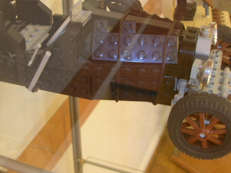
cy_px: 56
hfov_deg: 34.3
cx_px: 102
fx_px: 374
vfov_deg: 25.9
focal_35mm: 56
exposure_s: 1/5.9
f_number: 2.8
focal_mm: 5.8
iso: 54
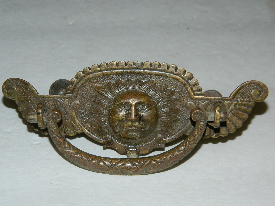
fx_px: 818
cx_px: 138
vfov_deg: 14.4
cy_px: 103
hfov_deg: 19.1
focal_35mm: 103
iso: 200
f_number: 4.5
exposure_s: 1/60
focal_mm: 18.6
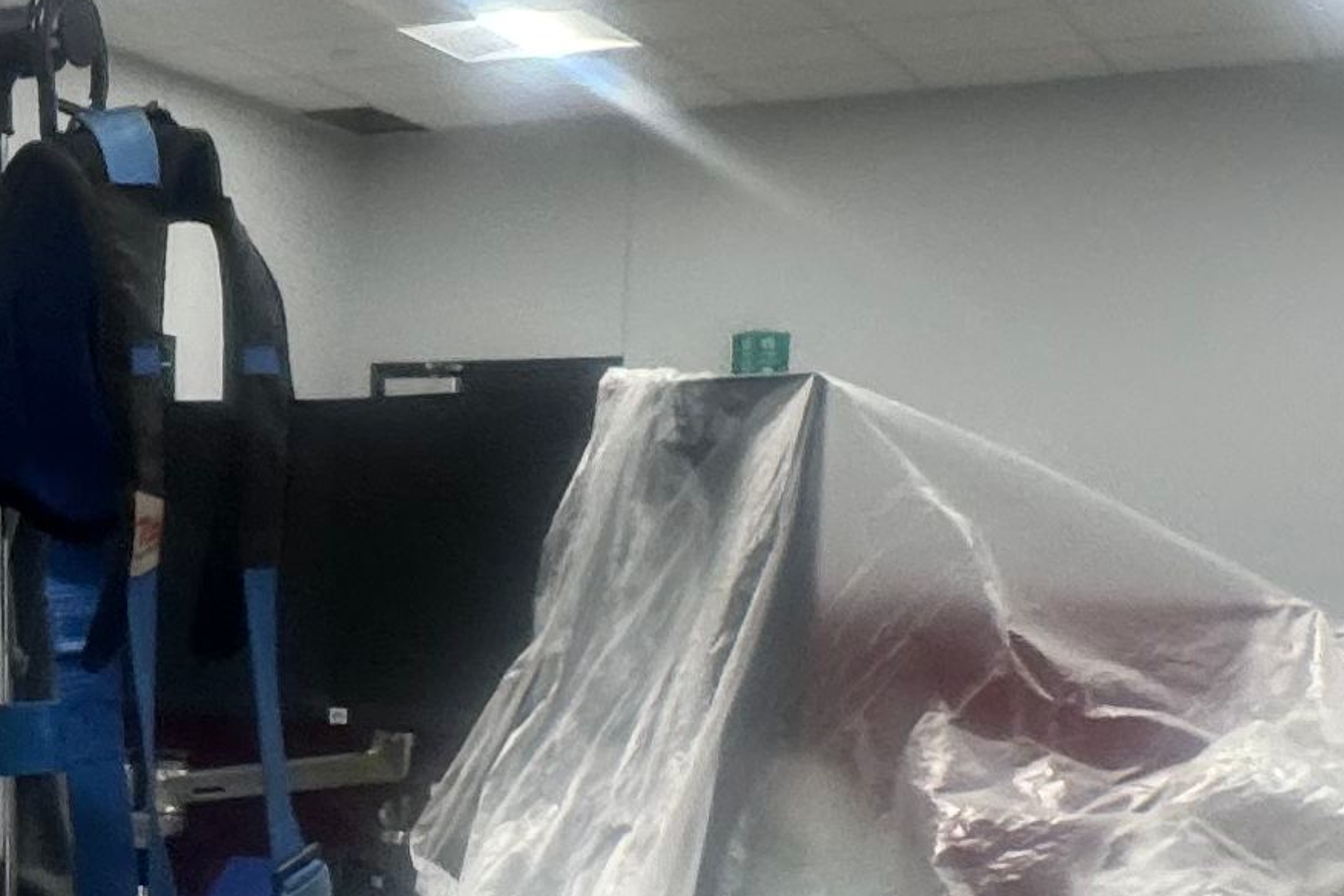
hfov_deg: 28.8
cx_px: 115
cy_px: 907
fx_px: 2501
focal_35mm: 67
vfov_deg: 19.7
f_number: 2.2
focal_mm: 2.22
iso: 160
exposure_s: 1/60
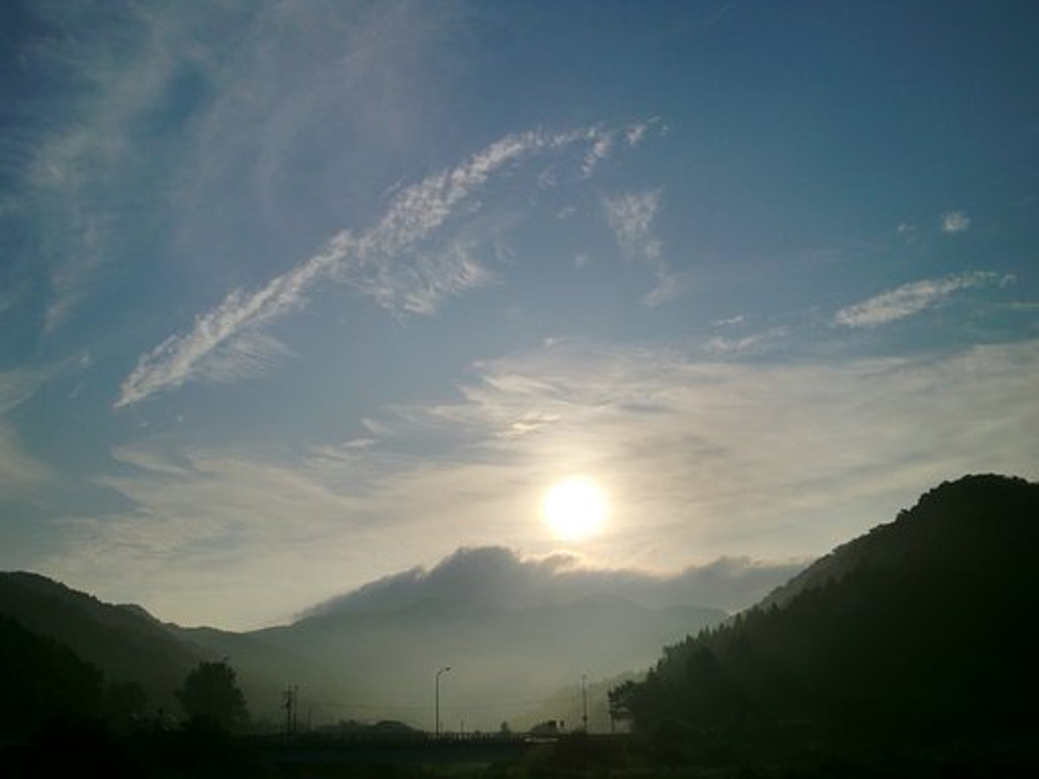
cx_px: 520
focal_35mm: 34
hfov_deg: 54.0
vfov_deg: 41.8
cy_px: 390
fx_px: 1021
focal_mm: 5.58
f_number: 8.4
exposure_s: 1/1250
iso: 64
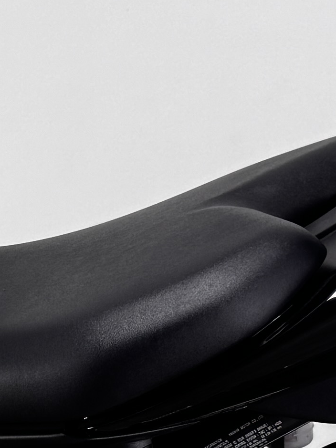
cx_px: -219
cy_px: 626
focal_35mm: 146
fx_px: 1890
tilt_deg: -16.0
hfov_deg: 9.8
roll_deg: +0.9
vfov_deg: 12.9
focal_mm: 6.76
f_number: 1.78
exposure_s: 1/120
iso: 64
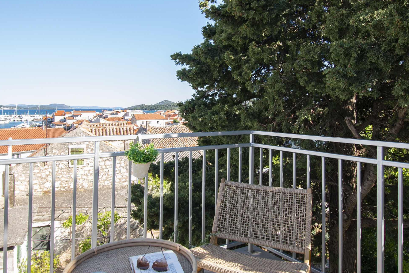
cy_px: 117
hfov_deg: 69.4
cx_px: 200
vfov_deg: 49.4
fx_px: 295
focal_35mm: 26
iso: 100
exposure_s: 1/125
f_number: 5.6
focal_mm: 12
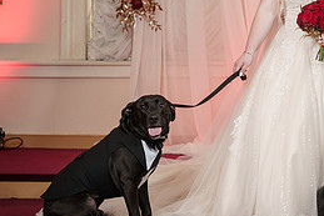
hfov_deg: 12.7
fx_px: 1432
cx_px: 343
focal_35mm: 159
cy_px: 57
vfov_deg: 8.6
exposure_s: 1/100
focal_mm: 71
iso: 2000
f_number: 4
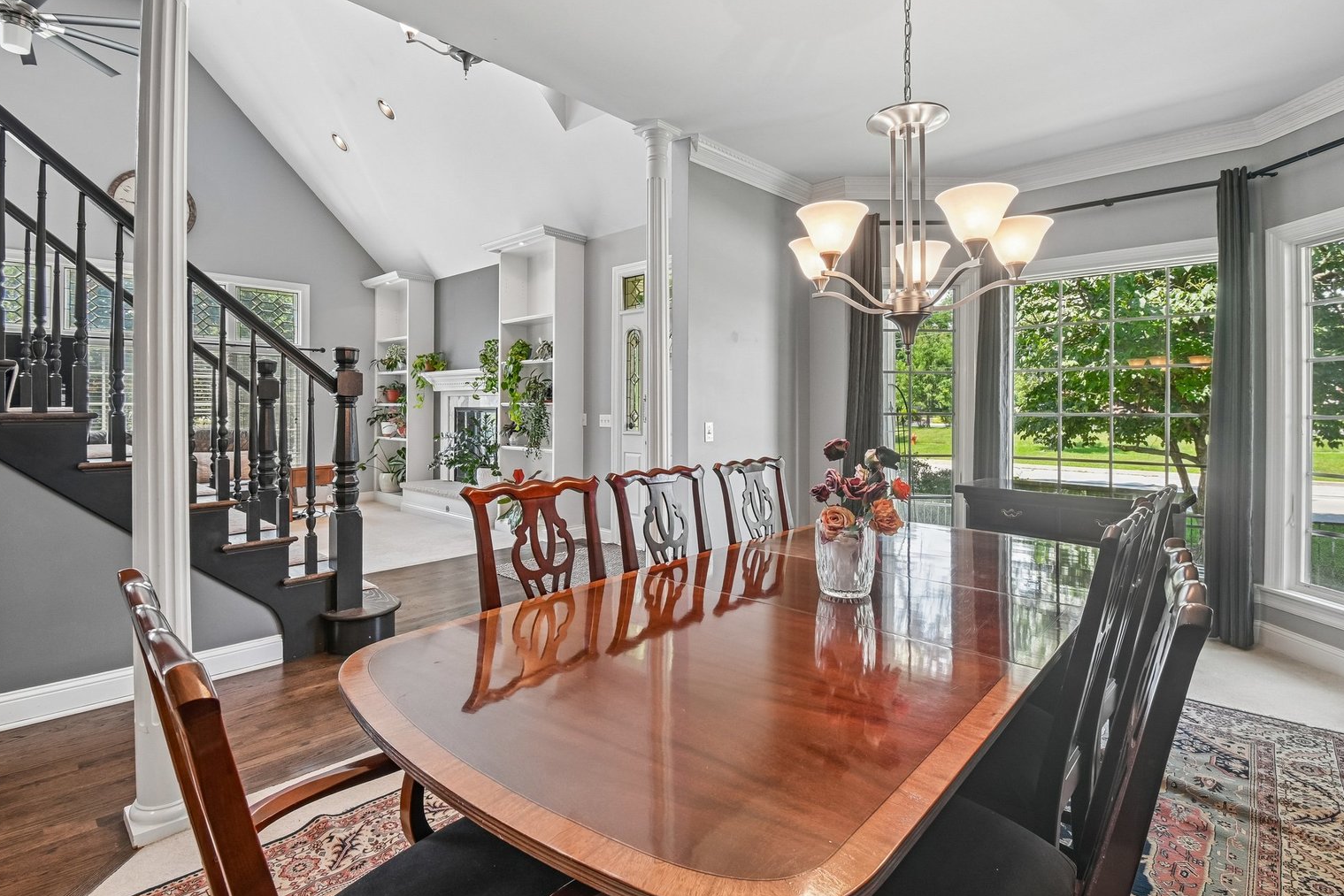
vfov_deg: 73.7
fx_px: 597
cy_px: 427
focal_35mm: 16
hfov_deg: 96.7
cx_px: 703
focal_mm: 10
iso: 360
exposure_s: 1/15
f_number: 8
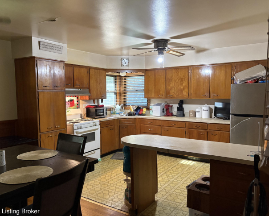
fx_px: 223
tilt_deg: -4.1
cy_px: 110
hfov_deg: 62.2
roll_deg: +1.2
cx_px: 129
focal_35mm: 28
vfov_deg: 51.6
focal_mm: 5.96
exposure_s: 1/40
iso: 400
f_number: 1.6
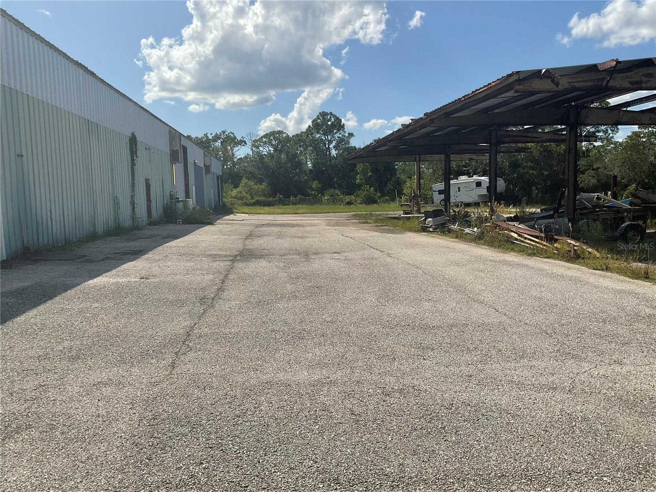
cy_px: 246
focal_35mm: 29
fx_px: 550
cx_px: 328
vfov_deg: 48.2
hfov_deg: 61.7
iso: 16
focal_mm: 3
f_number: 1.8
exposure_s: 1/3534
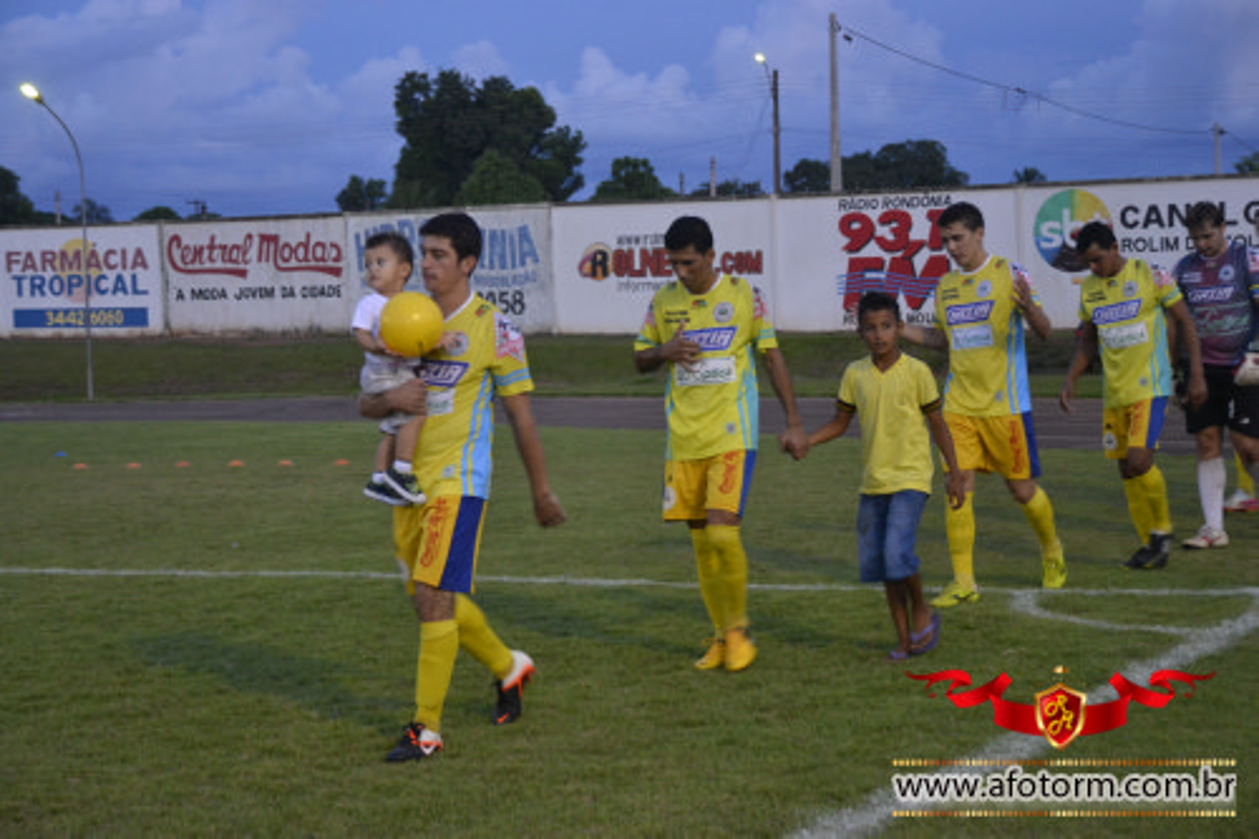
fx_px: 2517
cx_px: 630
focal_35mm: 72
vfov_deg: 18.9
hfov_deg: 28.1
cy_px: 420
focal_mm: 48
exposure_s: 1/60
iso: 1400
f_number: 4.8
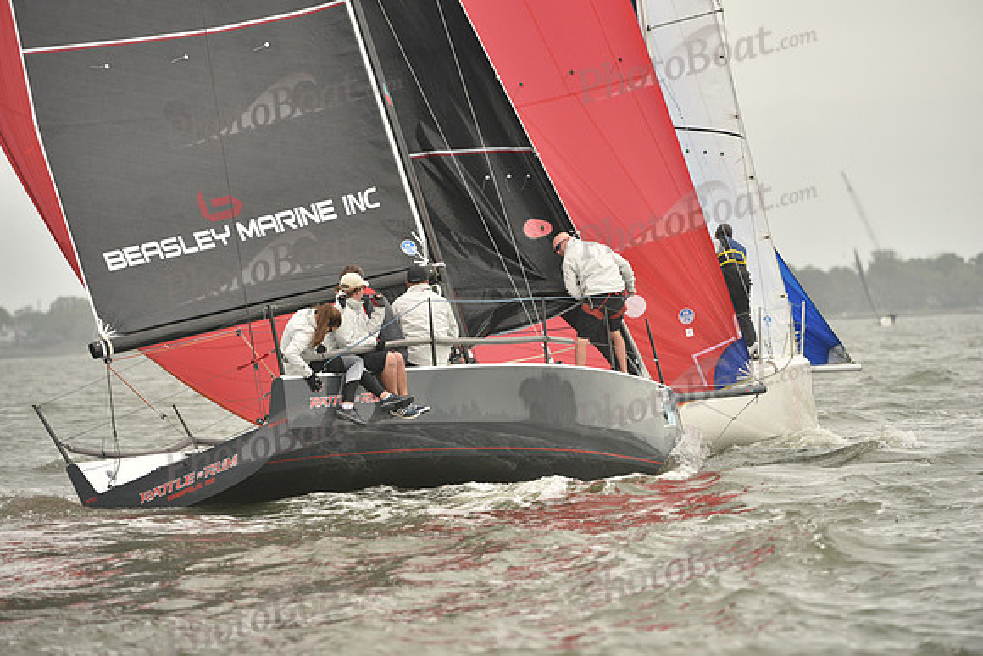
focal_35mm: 300
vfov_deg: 4.6
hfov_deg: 6.9
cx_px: 492
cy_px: 328
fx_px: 8193
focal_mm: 300
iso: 400
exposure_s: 1/800
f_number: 6.3
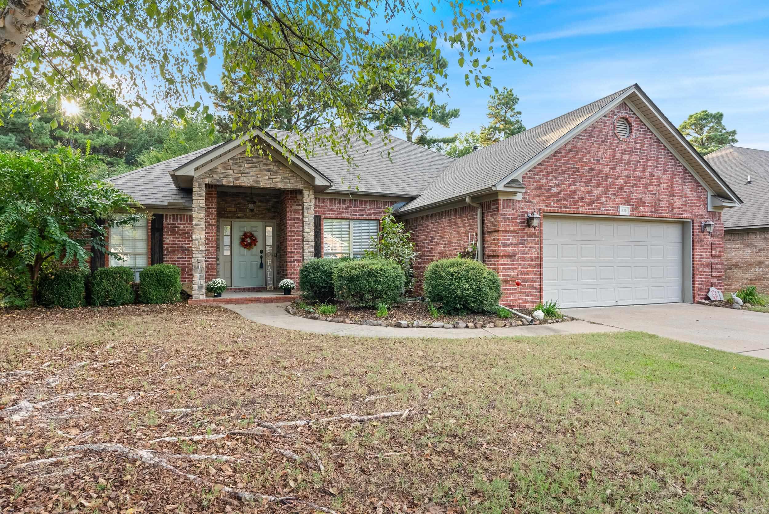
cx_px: 384
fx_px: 438
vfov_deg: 60.8
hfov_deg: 82.5
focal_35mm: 20
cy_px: 257
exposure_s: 1/125
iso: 2500
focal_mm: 20.5
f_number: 9
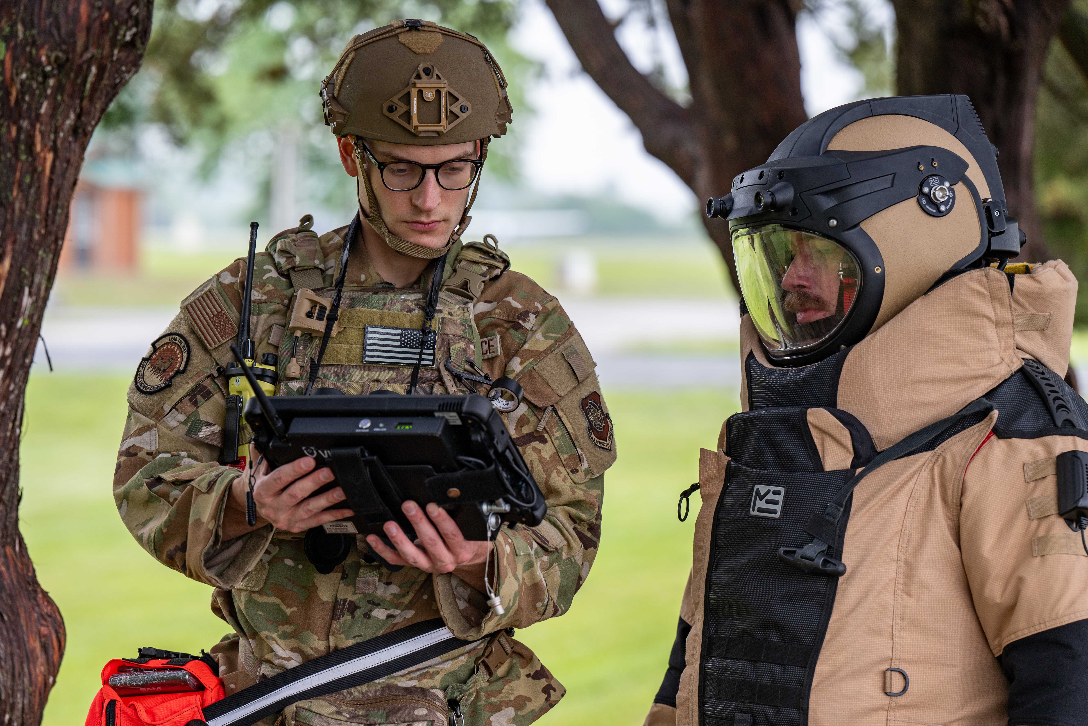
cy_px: 363
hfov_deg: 15.8
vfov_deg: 10.5
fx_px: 3929
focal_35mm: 130
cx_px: 544
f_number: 4
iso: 160
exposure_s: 1/500
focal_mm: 130
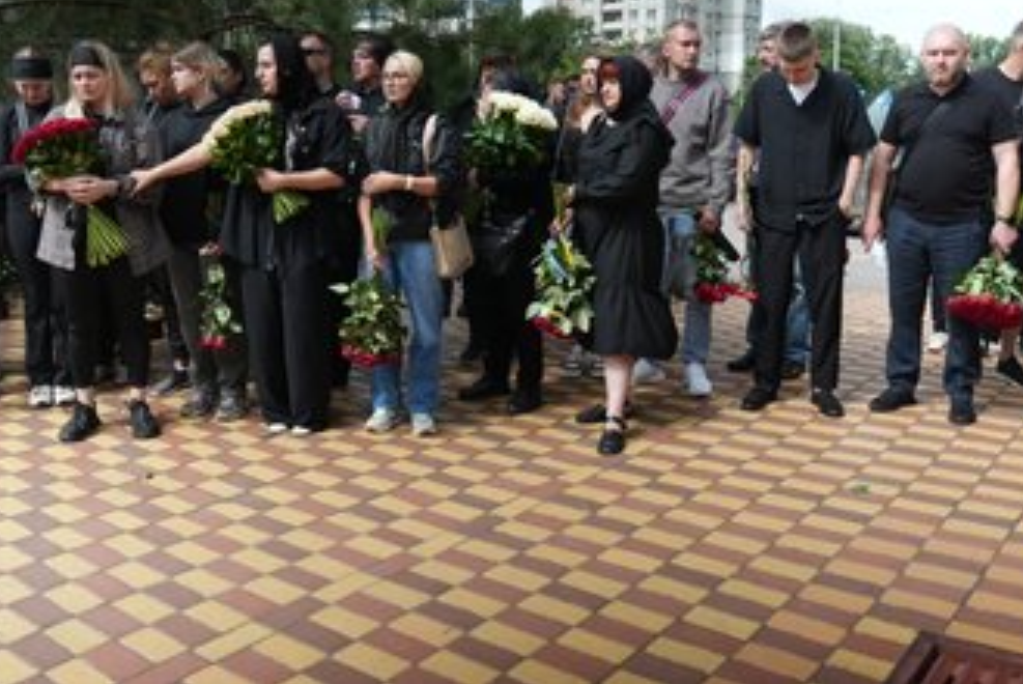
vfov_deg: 38.8
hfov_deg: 55.7
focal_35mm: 34
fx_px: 967
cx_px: 498
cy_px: 272
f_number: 2.8
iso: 3200
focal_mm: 28
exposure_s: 1/250
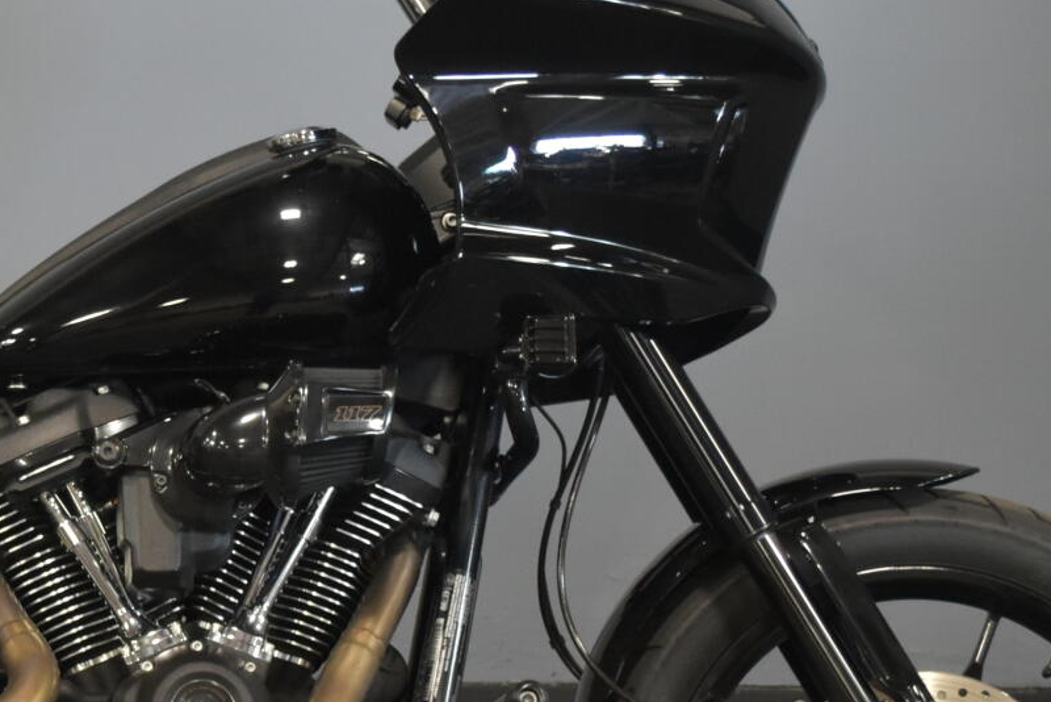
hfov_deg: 16.8
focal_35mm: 120
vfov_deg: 11.4
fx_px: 3504
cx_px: 46
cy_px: 358
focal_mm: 32
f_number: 4.8
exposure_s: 1/30
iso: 1600
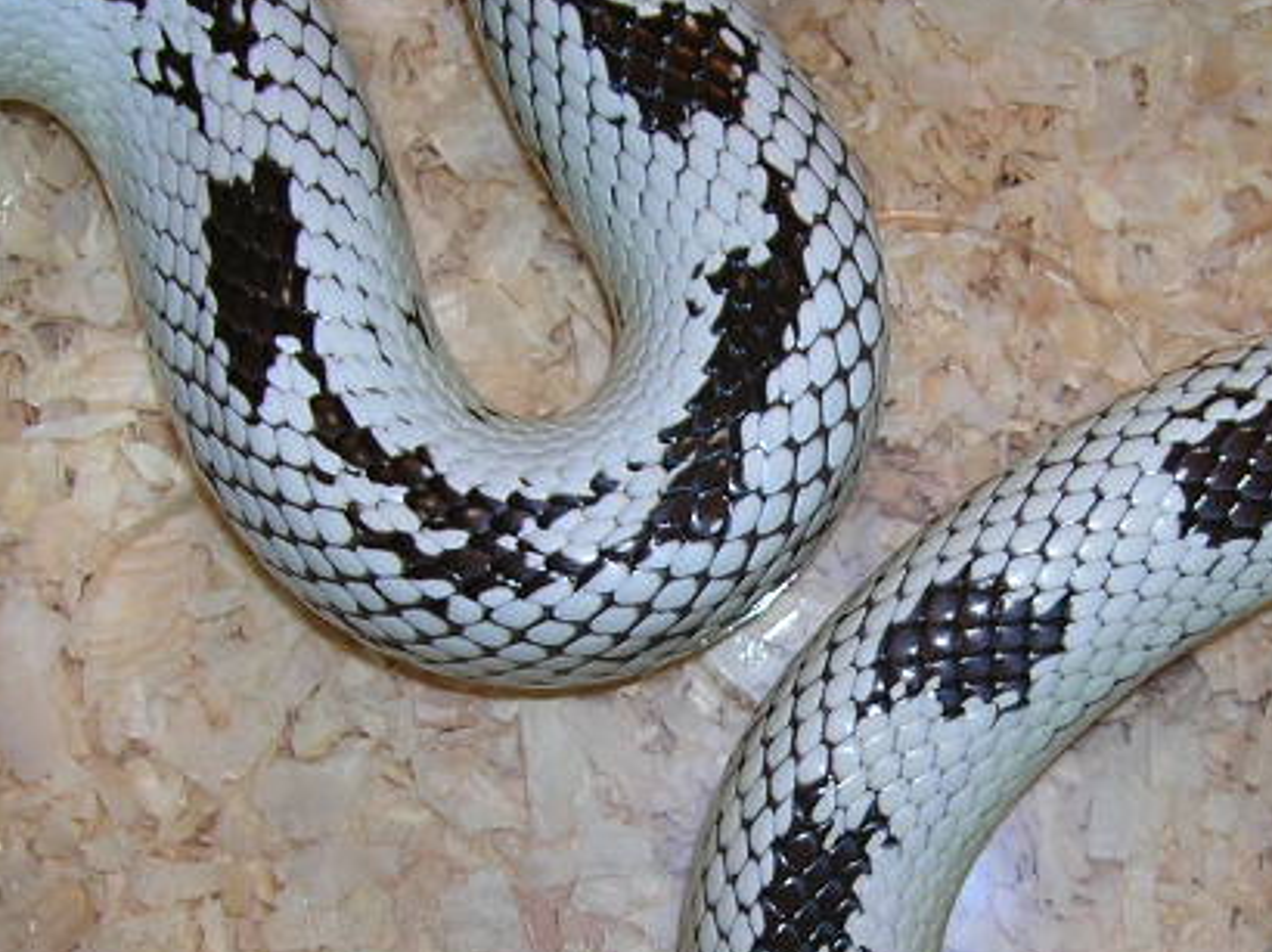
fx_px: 3122
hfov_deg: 22.9
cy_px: 651
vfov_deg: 17.3
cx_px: 915
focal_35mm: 85
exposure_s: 1/60.1
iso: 50
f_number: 2.9
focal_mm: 5.7
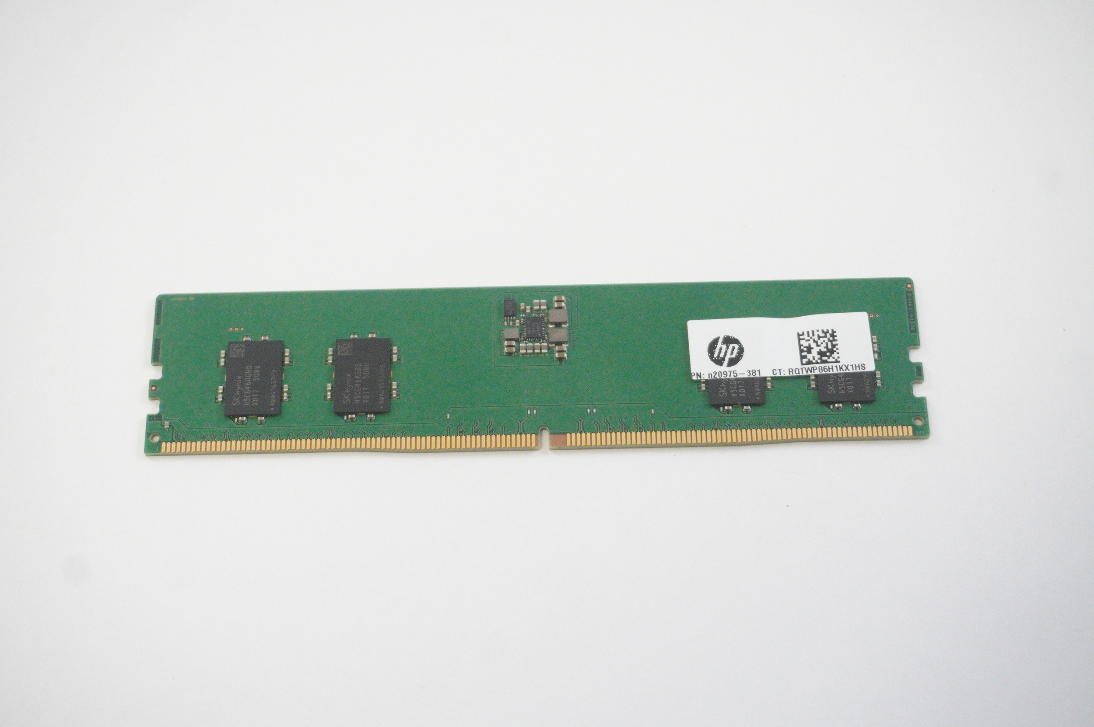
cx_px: 547
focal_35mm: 60
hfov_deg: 33.4
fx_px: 1822
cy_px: 364
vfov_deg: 22.6
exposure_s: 1/250
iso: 5000
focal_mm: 40
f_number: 5.6
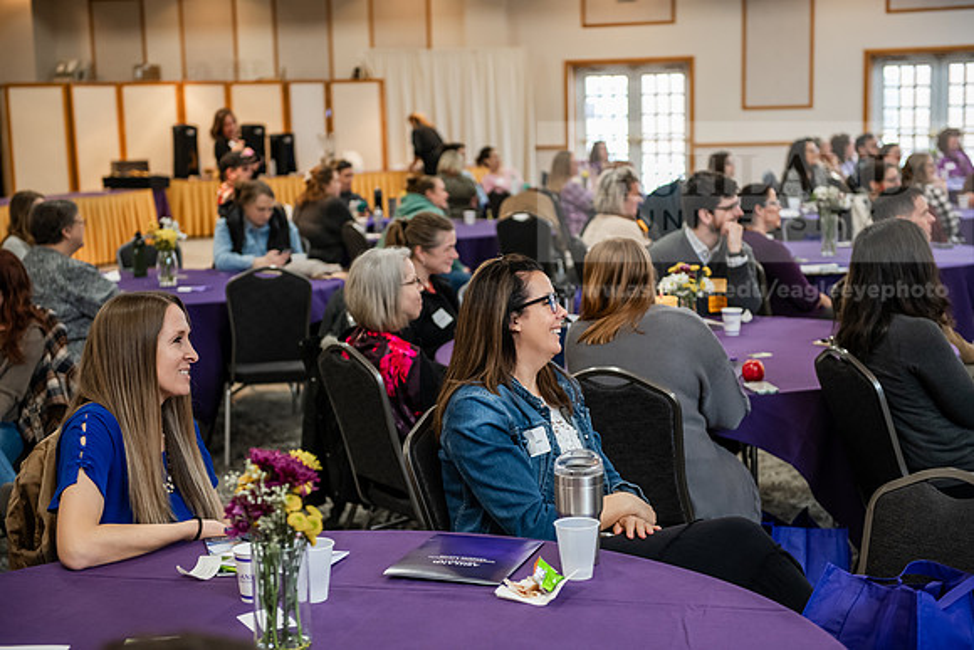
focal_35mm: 60
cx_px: 487
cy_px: 325
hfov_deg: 33.4
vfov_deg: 22.6
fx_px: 1624
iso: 1250
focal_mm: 60
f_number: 3.2
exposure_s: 1/125
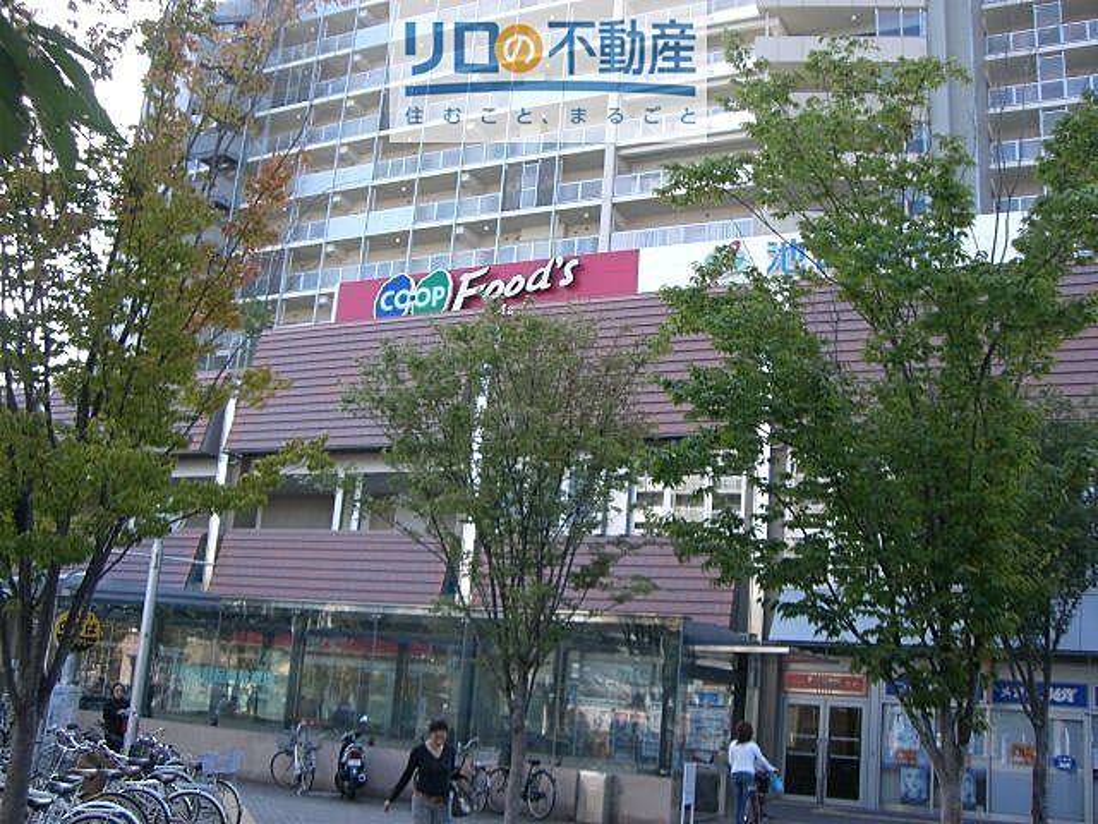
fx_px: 1205
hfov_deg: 49.0
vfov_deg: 37.7
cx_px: 549
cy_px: 412
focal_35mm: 38
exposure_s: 1/200
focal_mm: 6.2
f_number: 2.7
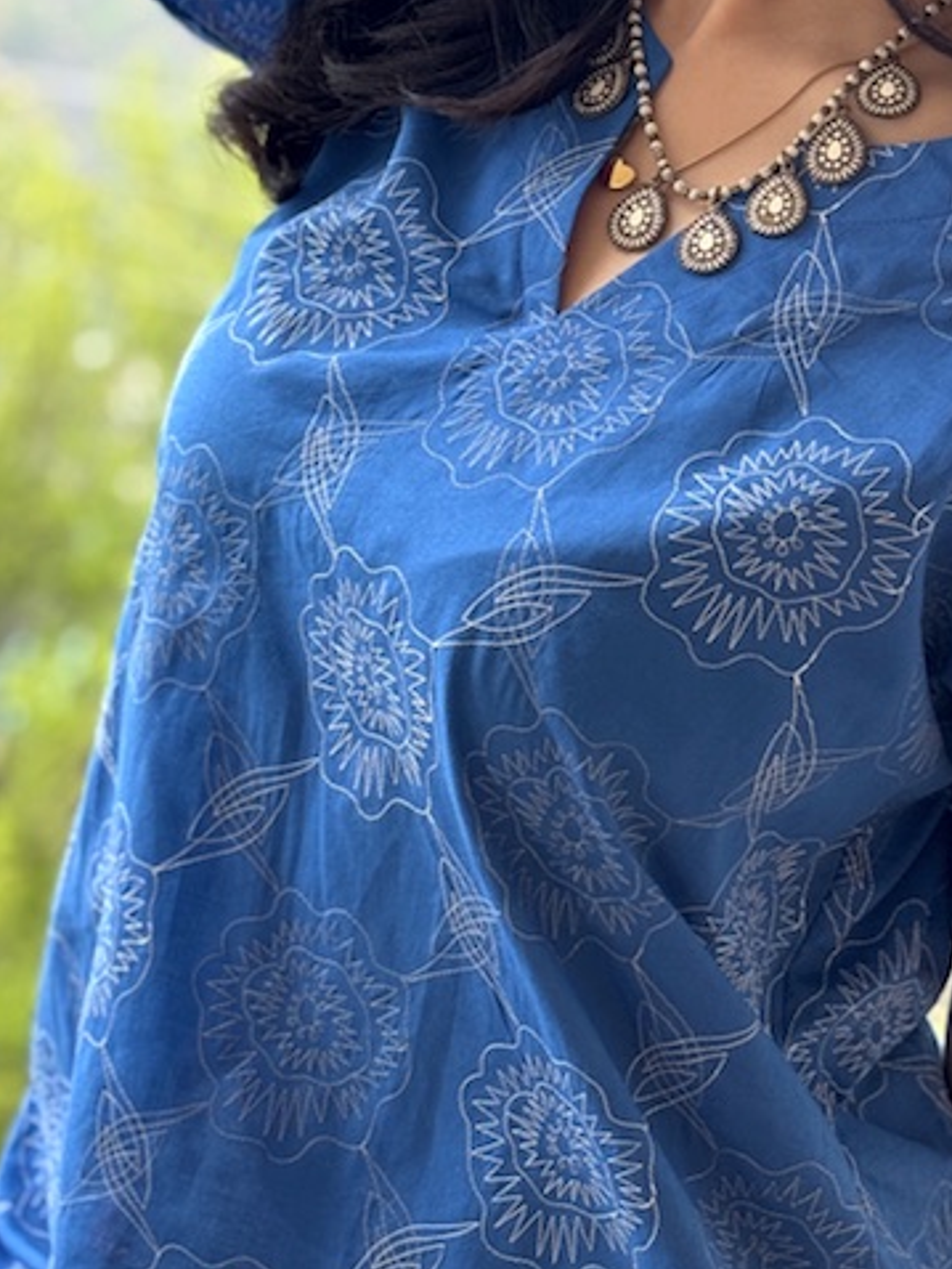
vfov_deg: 19.5
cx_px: 510
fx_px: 3664
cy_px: 366
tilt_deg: -15.8
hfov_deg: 14.8
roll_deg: -0.5
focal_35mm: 100
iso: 64
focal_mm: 6.76
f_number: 1.78
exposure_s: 1/184
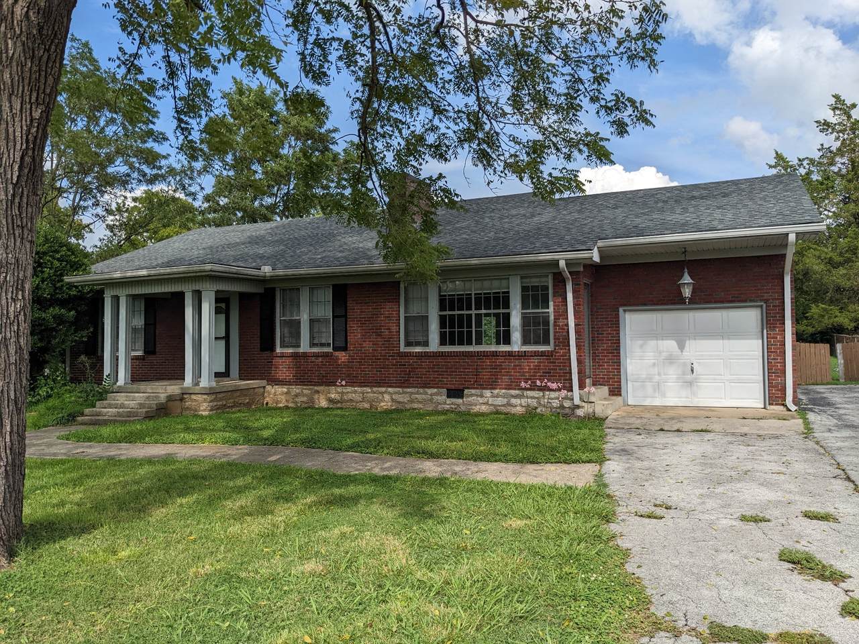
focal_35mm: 27
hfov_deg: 65.3
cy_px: 322
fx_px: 670
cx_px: 430
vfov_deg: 51.4
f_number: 1.73
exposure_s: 1/3356
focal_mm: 4.38
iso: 49
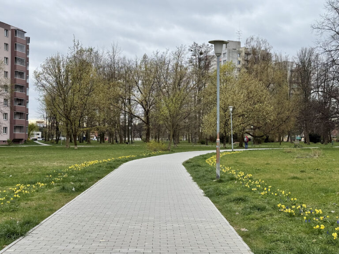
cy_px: 127
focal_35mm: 48
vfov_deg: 30.3
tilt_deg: +1.3
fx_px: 470
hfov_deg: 39.7
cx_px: 170
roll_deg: -1.4
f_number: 1.78
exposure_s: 1/1203
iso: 64
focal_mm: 6.76
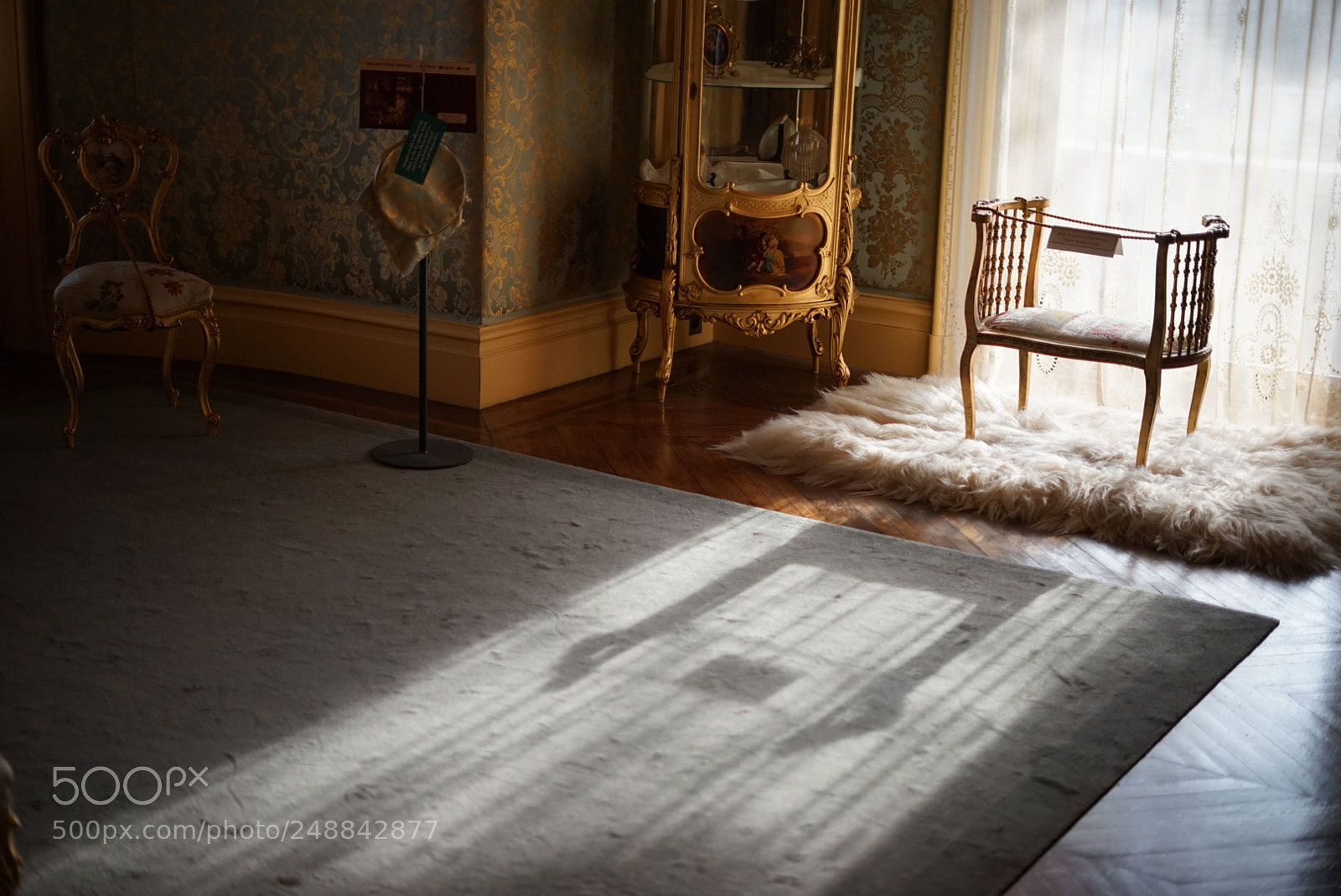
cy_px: 448
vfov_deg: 27.0
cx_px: 670
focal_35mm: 50
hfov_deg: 39.6
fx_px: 1864
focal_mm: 50
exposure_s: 1/500
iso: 640
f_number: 1.8
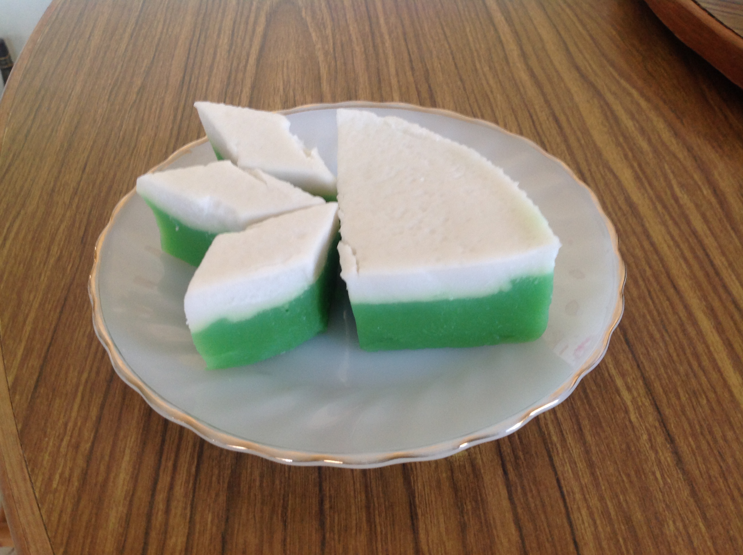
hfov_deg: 52.7
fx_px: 750
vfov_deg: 40.6
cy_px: 278
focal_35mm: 35
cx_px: 372
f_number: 2.4
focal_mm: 4.28
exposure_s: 1/15
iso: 100
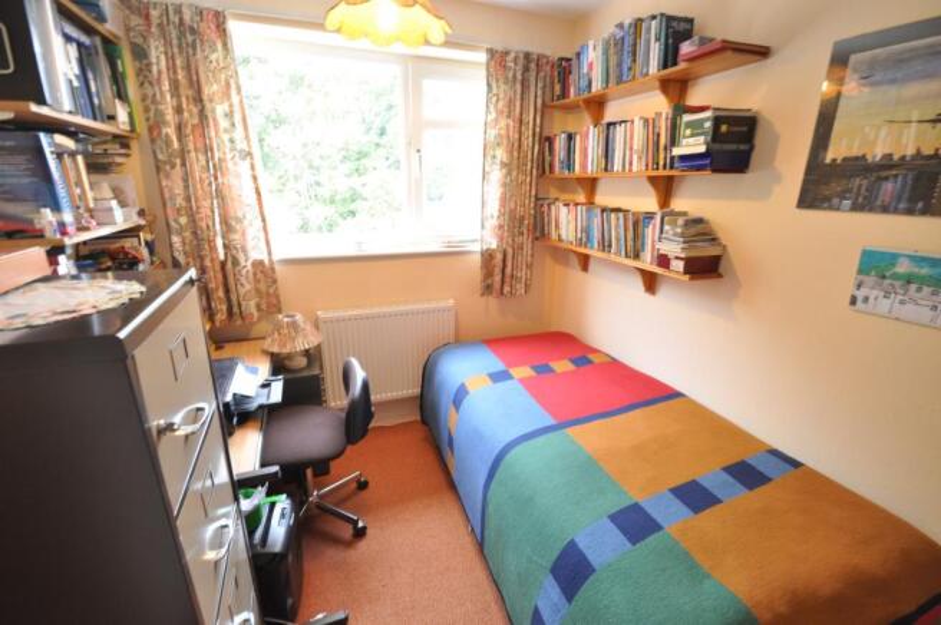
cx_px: 470
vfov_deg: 77.2
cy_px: 312
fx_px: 392
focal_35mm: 15
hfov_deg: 100.4
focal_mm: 10
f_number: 8
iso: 400
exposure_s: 1/5
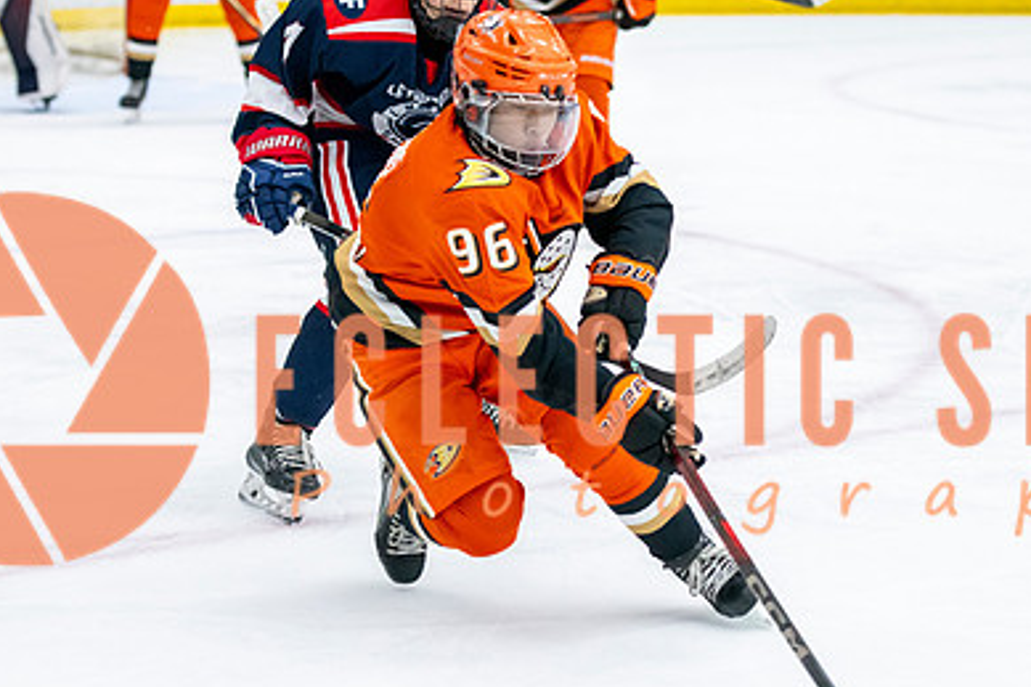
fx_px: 4322
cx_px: 508
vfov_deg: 9.1
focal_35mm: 151
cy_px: 412
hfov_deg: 13.6
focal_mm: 90
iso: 2500
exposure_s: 1/800
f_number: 3.2
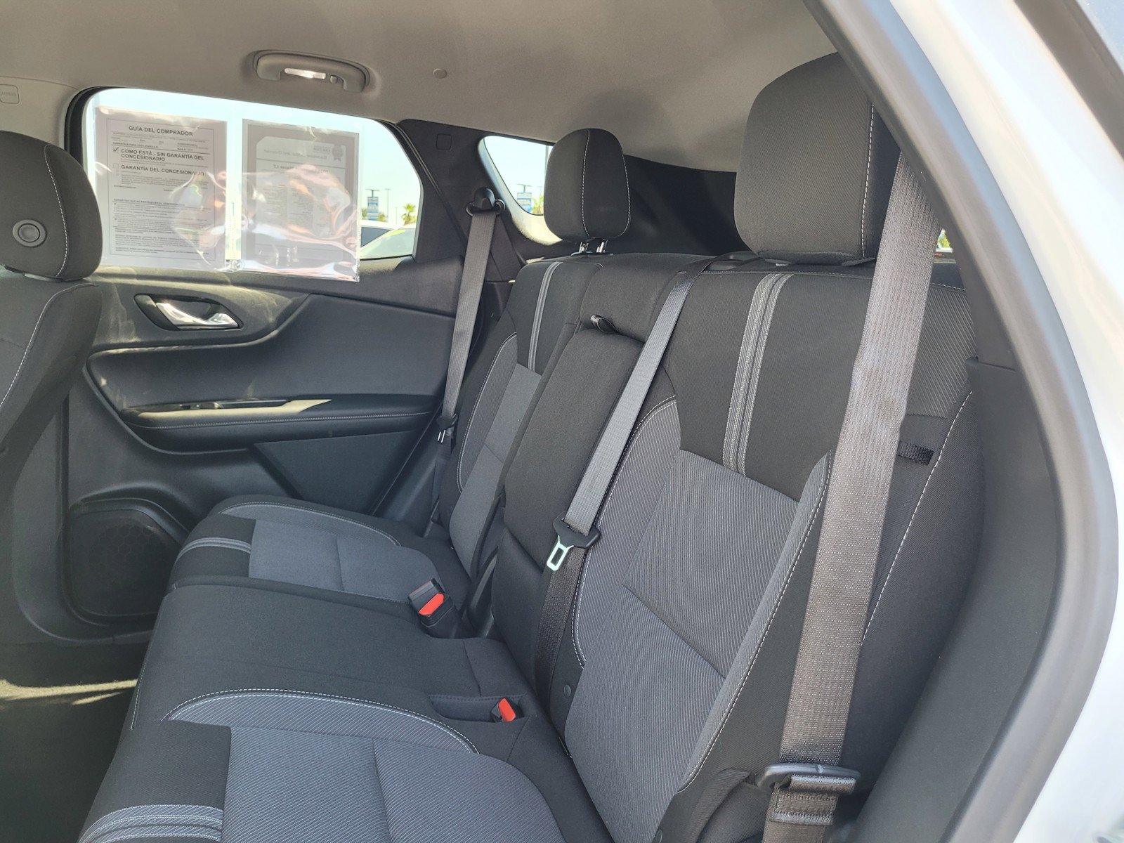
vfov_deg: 53.1
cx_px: 562
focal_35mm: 26
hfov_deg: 67.3
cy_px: 422
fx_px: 844
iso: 100
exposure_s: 1/120
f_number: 1.8
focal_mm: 5.4
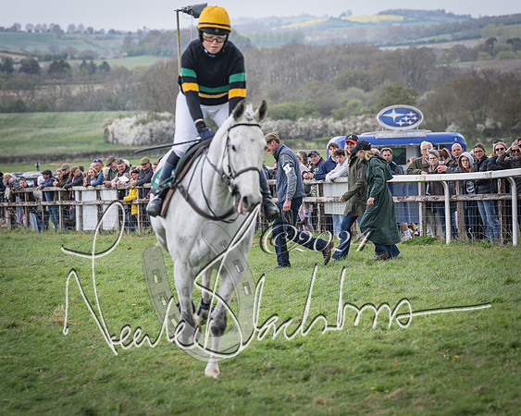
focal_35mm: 221
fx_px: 3408
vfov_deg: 7.0
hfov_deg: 8.7
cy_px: 232
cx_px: 199
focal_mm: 115
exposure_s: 1/800
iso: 200
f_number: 4
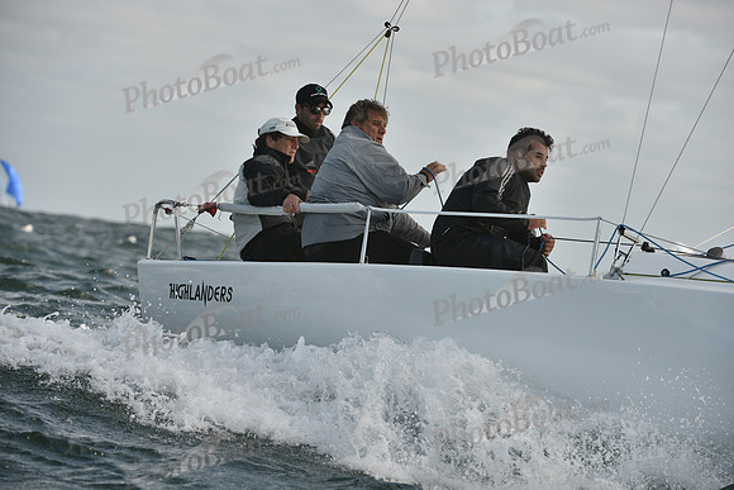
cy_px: 245
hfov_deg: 8.6
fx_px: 4894
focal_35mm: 240
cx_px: 367
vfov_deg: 5.7
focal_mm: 240
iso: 320
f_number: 7.1
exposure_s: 1/1000
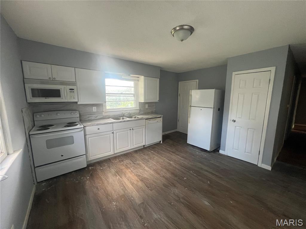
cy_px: 114
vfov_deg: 89.9
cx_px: 153
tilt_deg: -9.0
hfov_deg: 106.2
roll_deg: +0.4
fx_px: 115
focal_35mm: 13
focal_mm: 1.57
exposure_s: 1/71
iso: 250
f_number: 1.8
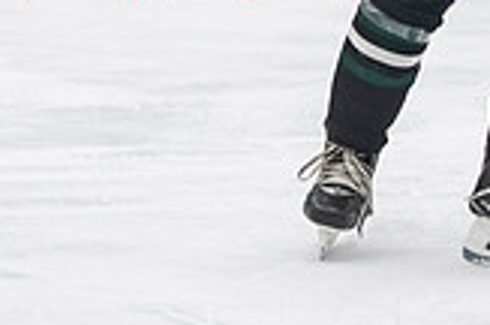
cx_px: 358
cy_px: -247
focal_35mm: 515
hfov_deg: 4.0
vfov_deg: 2.6
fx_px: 6996
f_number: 3.2
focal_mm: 100
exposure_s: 1/640
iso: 2000
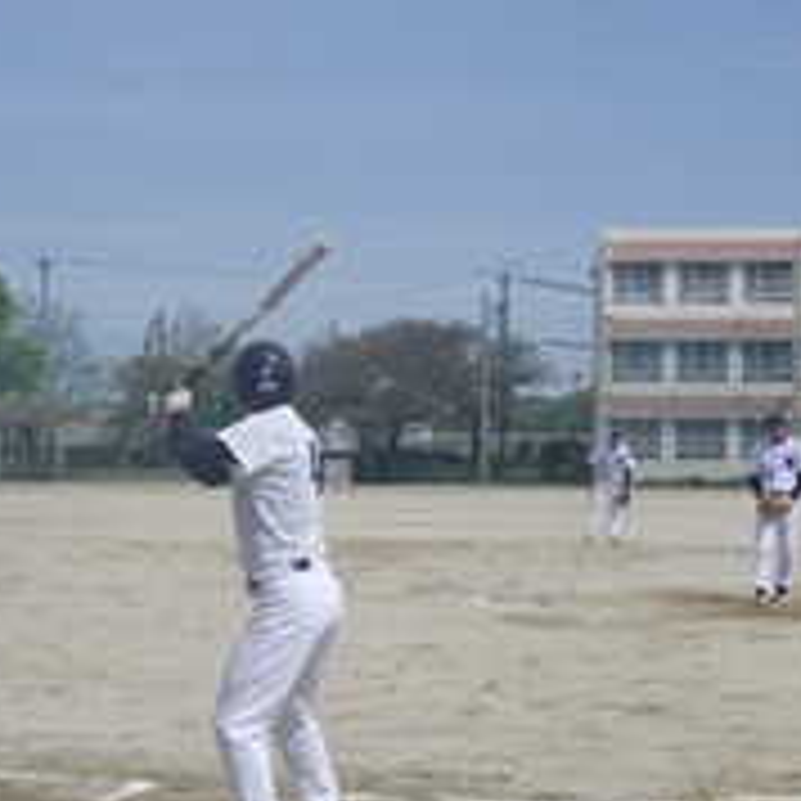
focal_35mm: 91
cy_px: 567
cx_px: 234
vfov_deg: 19.0
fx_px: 2382
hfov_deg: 19.0
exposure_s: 1/1000
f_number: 5.3
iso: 125
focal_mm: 9.1
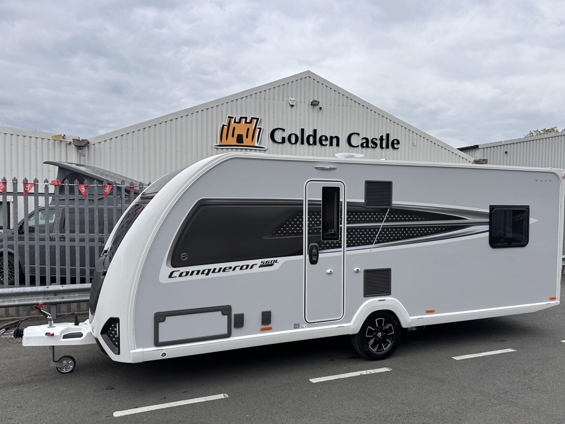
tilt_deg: -0.6
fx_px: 457
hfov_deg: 63.4
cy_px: 220
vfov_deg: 49.7
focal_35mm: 28
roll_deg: -1.4
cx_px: 303
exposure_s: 1/1393
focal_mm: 6.86
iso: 80
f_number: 1.78
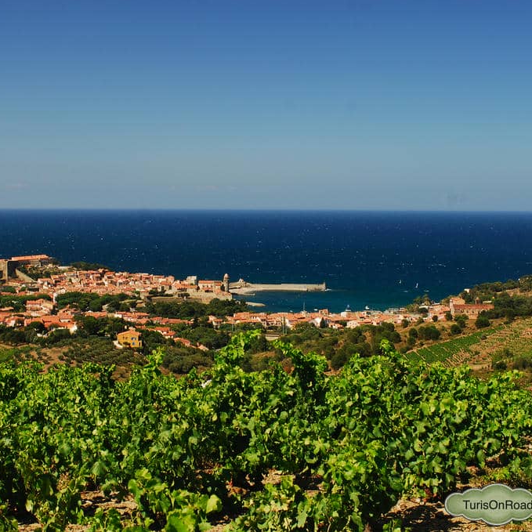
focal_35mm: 60
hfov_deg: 28.8
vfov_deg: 28.8
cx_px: 244
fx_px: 1037
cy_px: 265
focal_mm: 31
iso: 100
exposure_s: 1/80
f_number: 8
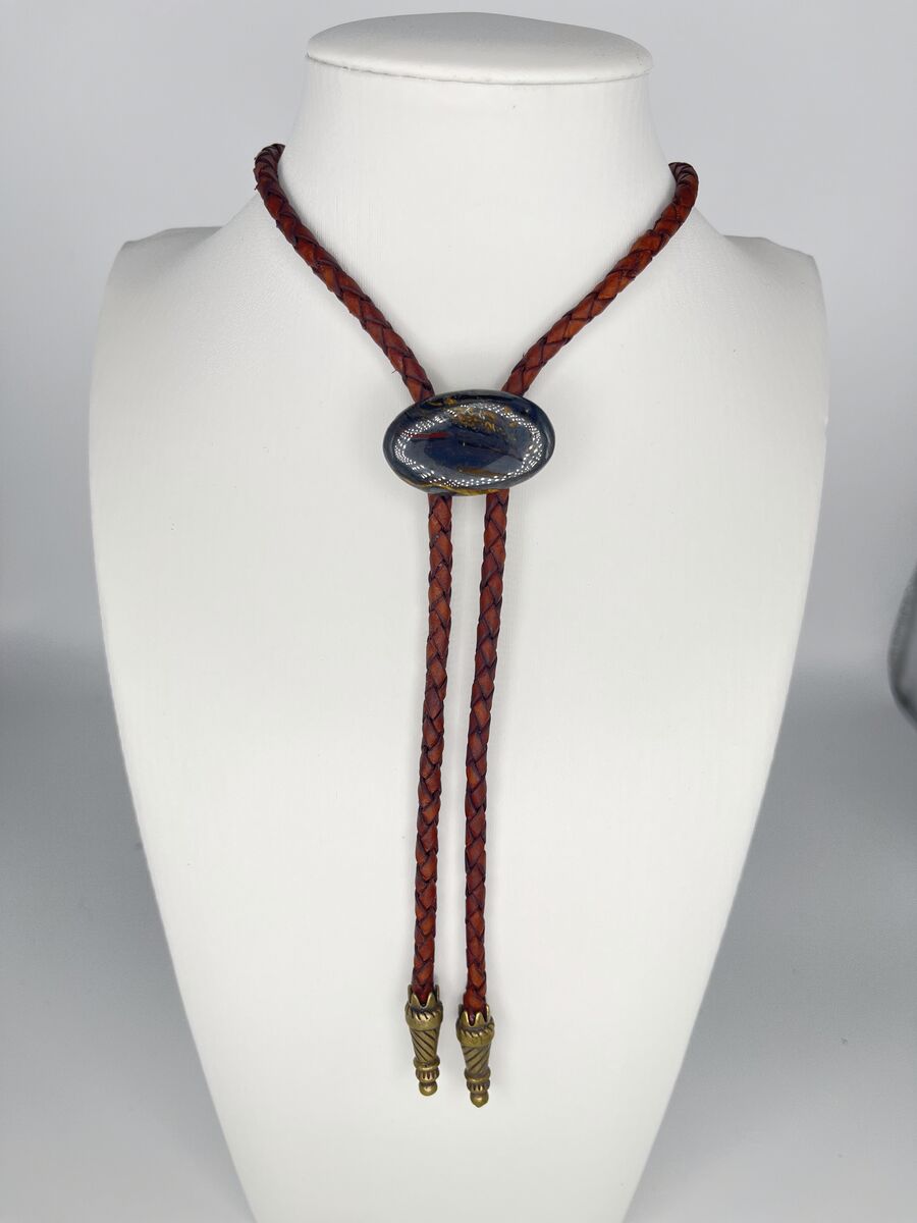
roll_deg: -1.4
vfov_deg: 67.3
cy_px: 612
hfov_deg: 53.1
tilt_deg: -25.5
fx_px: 918
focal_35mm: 26
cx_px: 458
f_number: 1.6
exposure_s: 1/705
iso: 50
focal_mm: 5.1
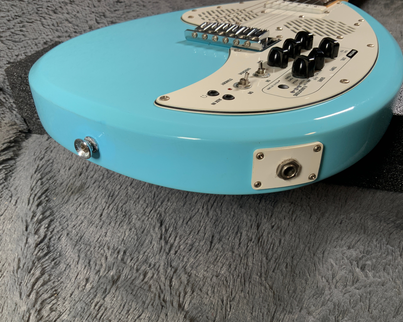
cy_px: 163
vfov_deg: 47.1
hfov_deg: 57.1
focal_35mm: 31
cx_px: 214
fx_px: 370
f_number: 1.8
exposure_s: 1/104
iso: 25
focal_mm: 3
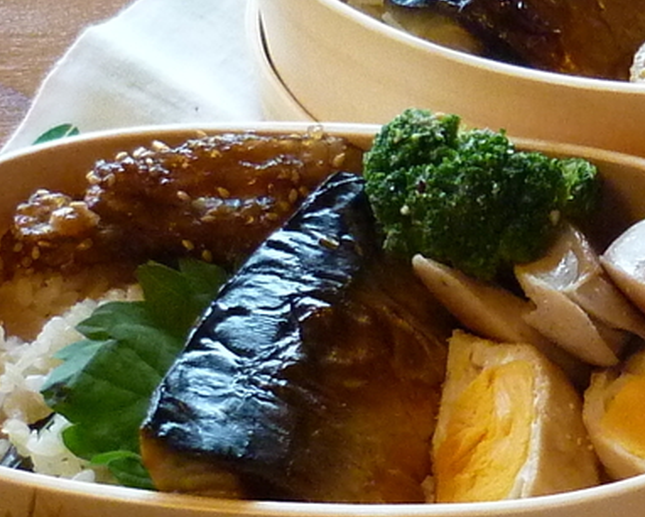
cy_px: 306
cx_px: 659
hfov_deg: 13.2
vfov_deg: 10.7
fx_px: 2750
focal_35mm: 144
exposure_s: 1/30
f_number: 2.8
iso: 400
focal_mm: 5.5
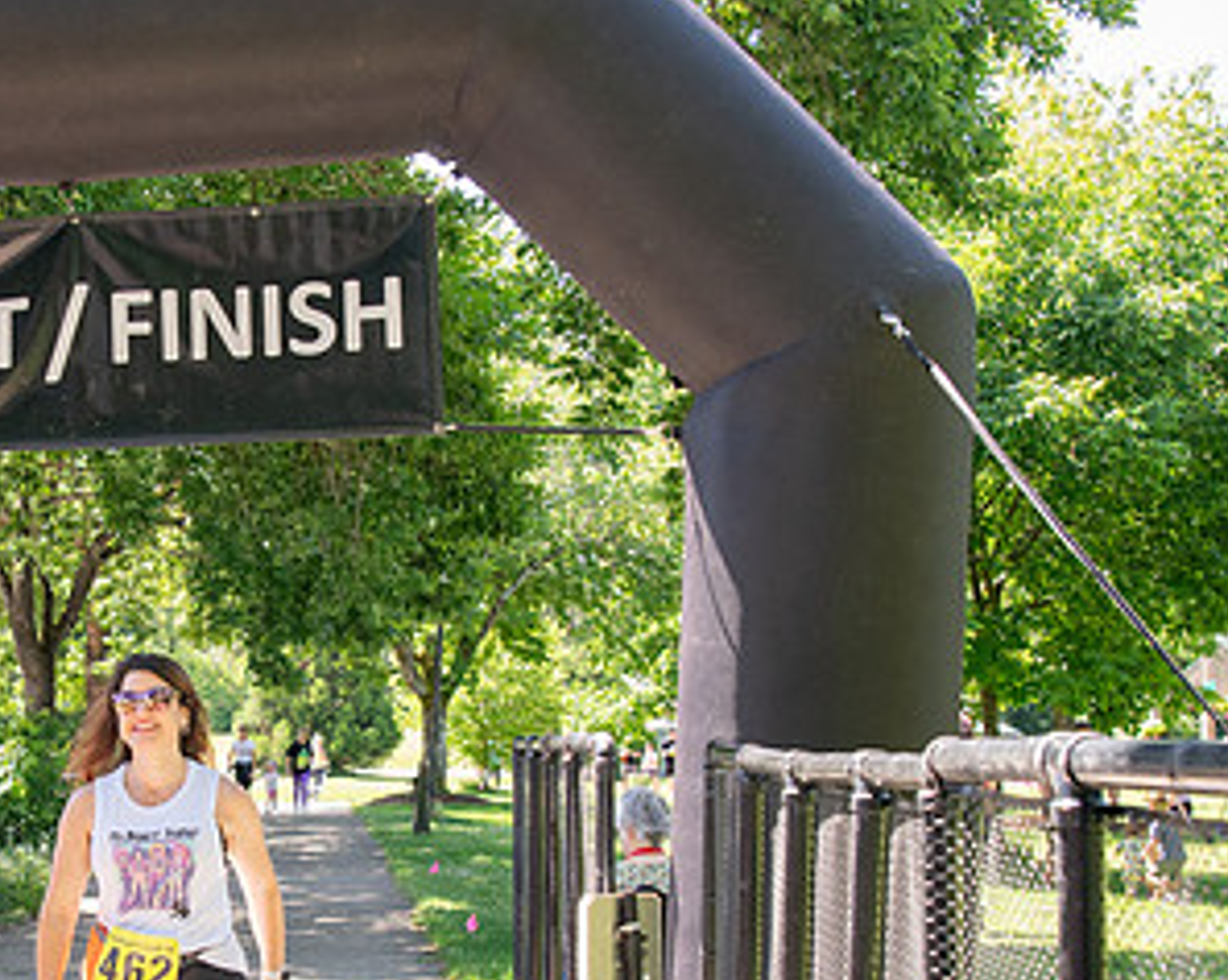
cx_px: 227
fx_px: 2396
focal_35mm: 66
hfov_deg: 28.1
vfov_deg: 22.9
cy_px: 744
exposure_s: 1/400
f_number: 4
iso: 500
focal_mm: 24
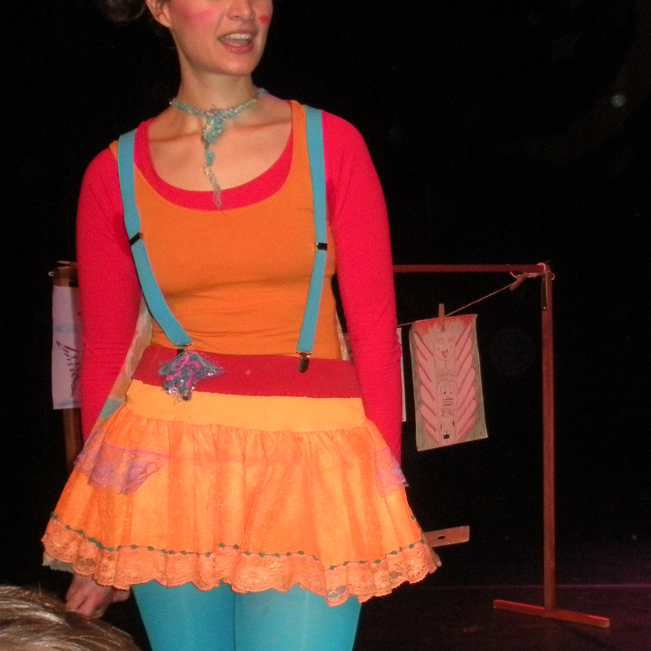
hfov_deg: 27.1
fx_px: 1340
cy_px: 318
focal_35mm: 63
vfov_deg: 27.3
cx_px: 457
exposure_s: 1/60
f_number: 3.5
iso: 400
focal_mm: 6.3
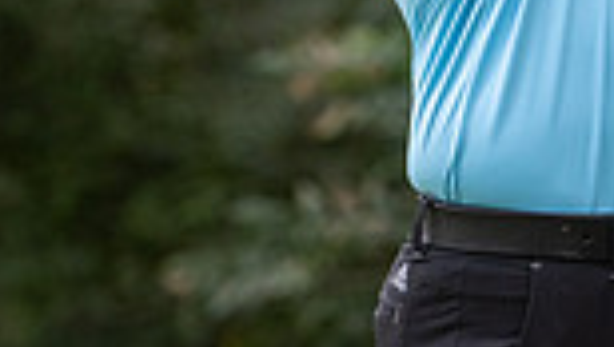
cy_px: -371
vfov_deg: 0.9
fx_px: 22377
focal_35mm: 1373
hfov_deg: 1.6
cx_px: 457
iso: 400
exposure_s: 1/800
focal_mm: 300
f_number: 4
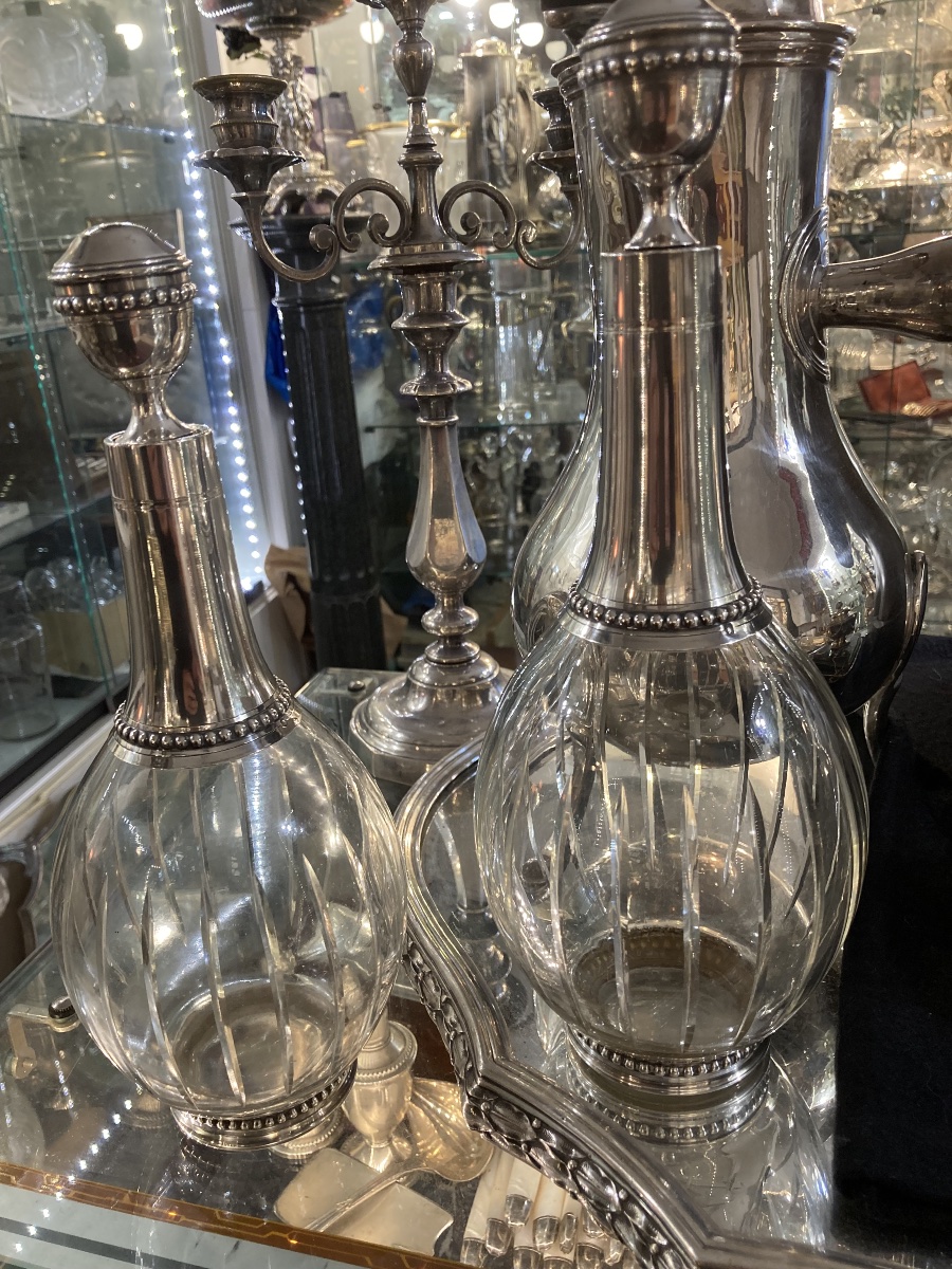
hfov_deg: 49.7
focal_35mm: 28
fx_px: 1027
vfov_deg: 63.4
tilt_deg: -21.4
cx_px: 476
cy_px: 634
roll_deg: +3.9
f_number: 1.8
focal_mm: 3.99
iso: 125
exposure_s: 1/50
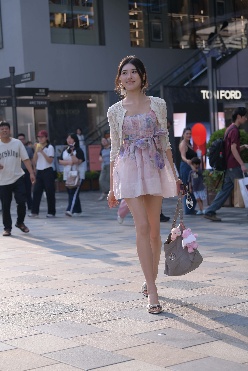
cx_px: 124
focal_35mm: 75
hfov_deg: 18.2
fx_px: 775
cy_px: 186
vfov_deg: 27.0
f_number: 4
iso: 180
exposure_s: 1/640
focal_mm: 75
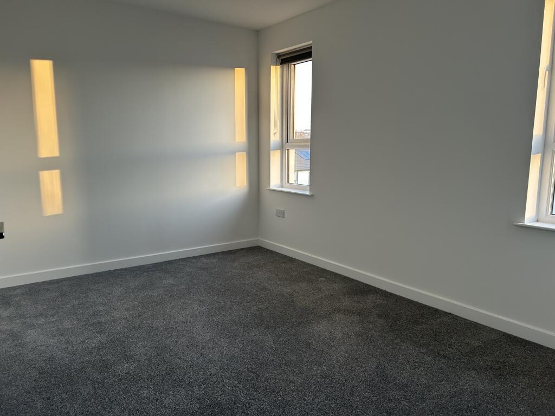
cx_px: 278
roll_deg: +0.1
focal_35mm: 26
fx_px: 417
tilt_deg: -8.0
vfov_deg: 53.1
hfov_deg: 67.3
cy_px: 208
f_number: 1.5
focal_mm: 5.7
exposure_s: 1/121
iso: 125
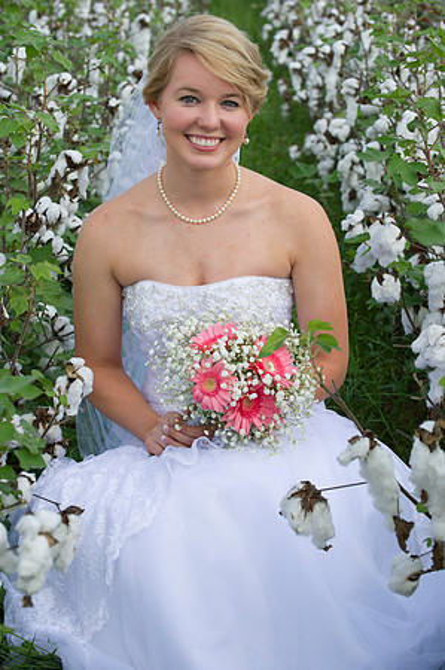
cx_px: 222
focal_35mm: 95
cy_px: 335
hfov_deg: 14.4
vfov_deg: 21.5
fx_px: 1765
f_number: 6.3
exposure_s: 1/200
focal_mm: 95
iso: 160
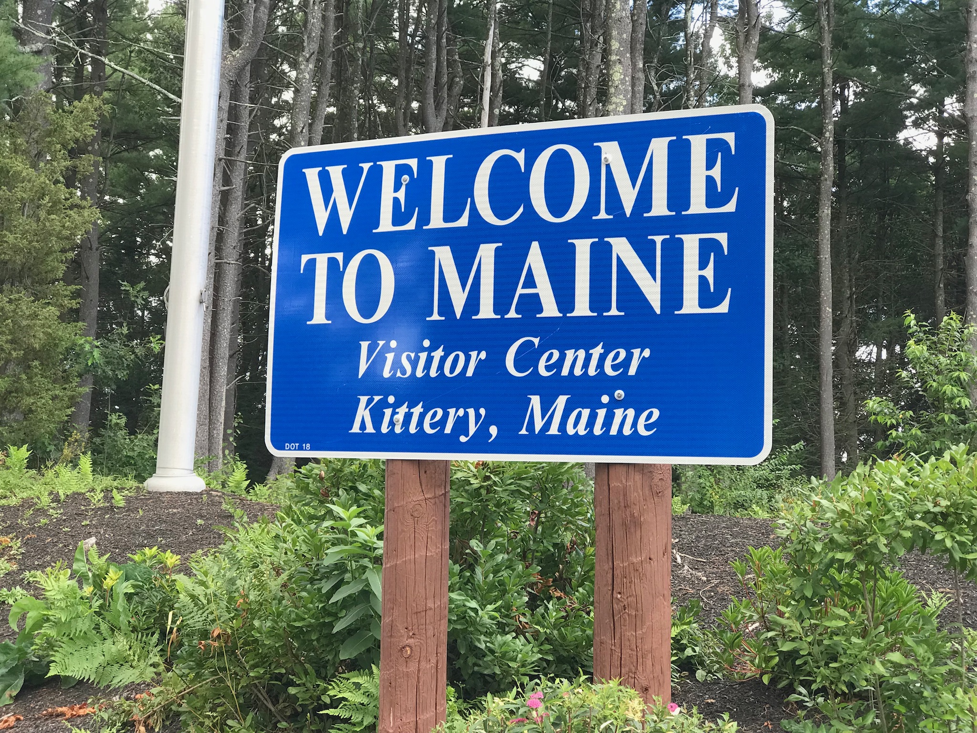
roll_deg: -1.5
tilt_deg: +6.6
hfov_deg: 33.8
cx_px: 488
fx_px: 1609
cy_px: 366
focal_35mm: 57
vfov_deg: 25.7
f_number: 2.8
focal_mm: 6.6
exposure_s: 1/60
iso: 25
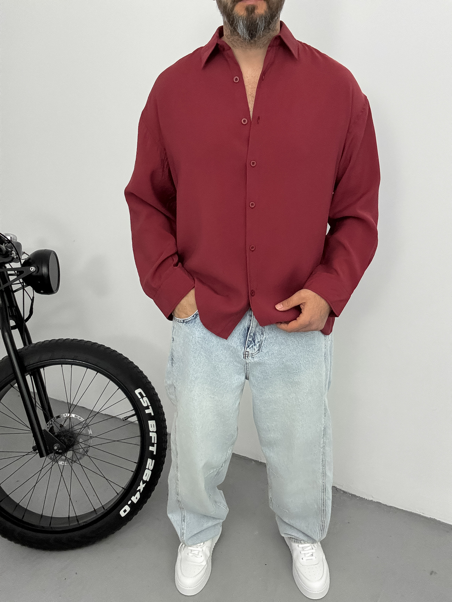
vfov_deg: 60.0
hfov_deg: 46.8
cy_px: 301
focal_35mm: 30
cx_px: 226
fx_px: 522
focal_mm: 2.69
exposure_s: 1/45
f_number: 1.9
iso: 320
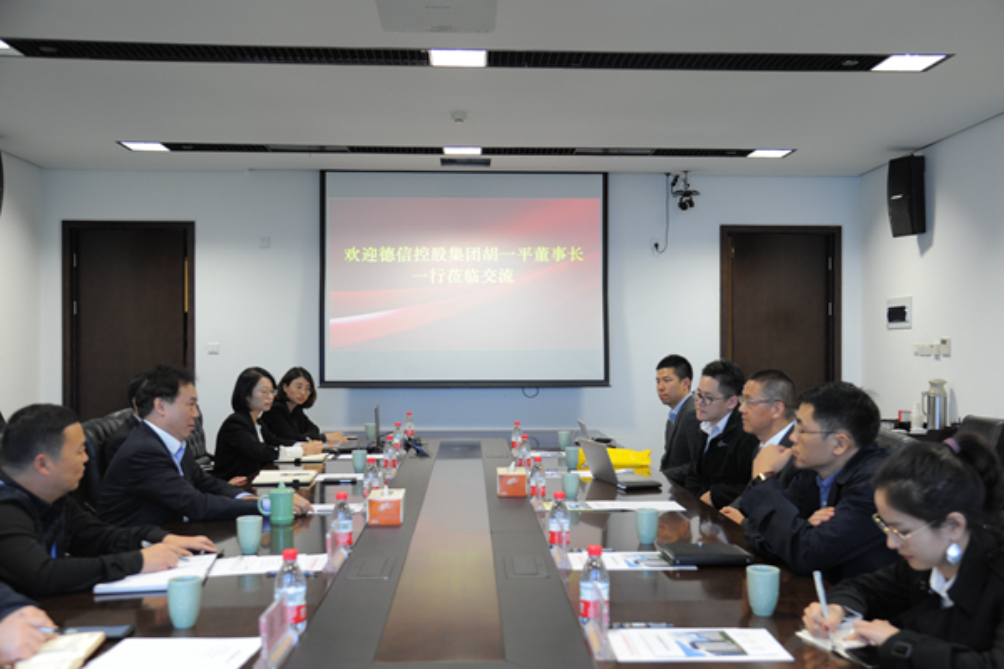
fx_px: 892
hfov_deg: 58.7
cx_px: 502
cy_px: 334
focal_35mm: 32
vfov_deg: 41.1
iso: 640
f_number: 4
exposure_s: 1/30
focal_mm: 32
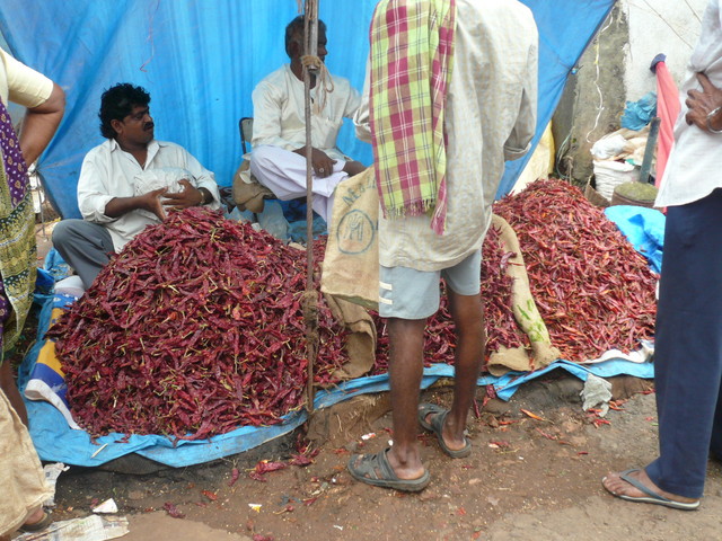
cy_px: 270
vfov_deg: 36.8
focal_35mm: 39
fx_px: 813
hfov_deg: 47.9
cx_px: 361
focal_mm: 6.4
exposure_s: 1/125
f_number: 3.2
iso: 100
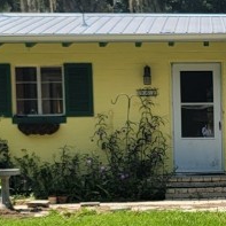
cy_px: 176
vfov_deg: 15.1
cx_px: 280
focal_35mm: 115
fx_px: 849
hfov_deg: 14.6
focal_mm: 7
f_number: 1.8
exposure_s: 1/850
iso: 20
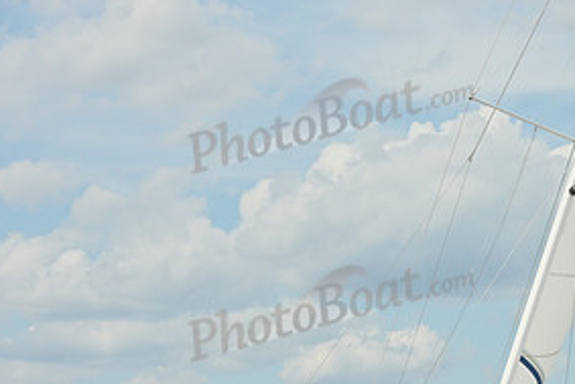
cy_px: 385
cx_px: 581
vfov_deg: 5.5
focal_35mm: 250
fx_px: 3995
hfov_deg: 8.2
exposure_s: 1/1250
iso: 320
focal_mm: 122
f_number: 10
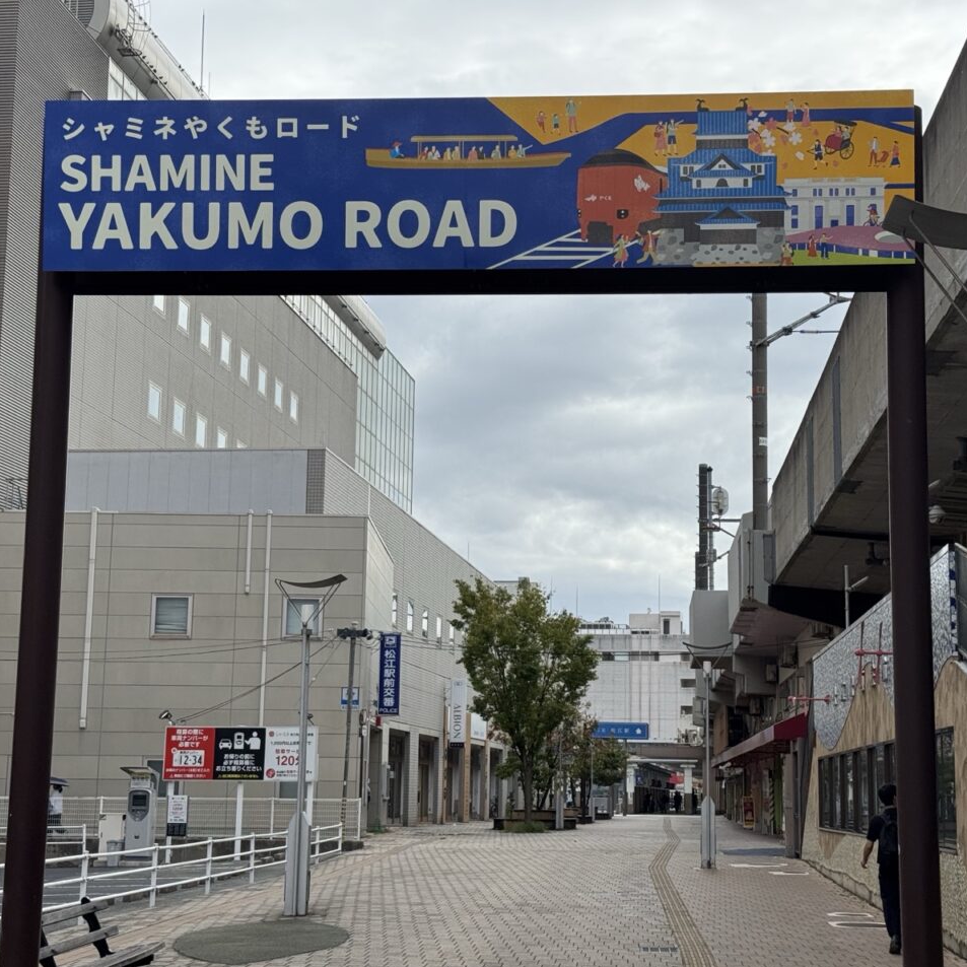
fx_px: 1801
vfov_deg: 30.0
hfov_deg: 30.0
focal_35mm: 57
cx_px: 516
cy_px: 486
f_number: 1.78
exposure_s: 1/4608
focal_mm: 6.76
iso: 64
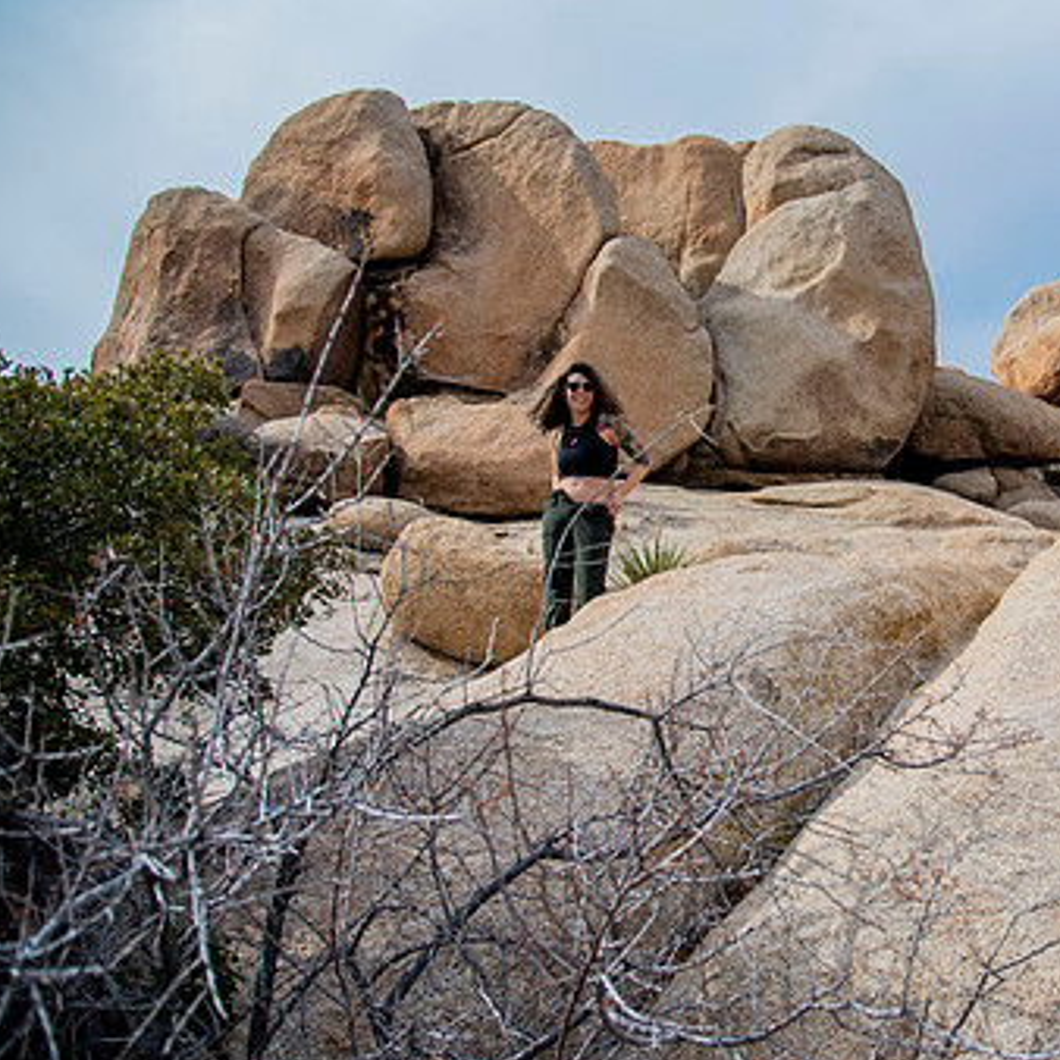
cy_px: 528
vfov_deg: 47.2
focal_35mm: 35
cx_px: 859
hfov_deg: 44.7
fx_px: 1213
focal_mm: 24
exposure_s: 1/1600
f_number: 4
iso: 100
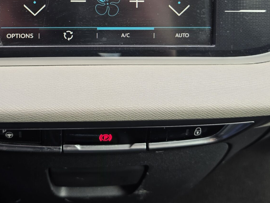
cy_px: 5
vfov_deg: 26.7
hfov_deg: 36.5
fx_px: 406
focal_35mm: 52
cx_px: 93
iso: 12
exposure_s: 1/100
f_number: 1.4
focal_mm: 6.5
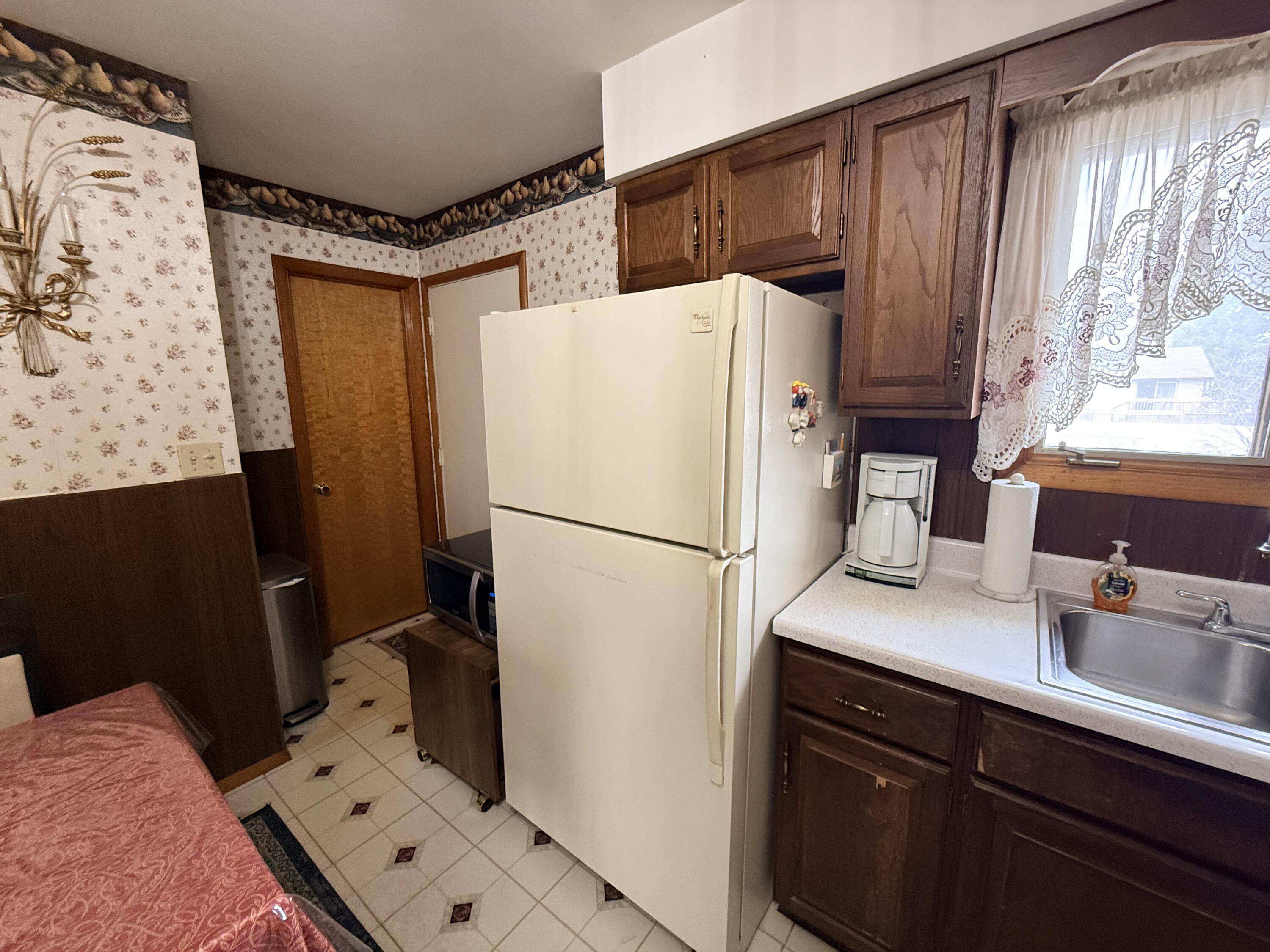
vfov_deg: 85.7
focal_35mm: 14
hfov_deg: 102.1
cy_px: 476
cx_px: 635
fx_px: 514
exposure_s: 1/60
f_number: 2.2
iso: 320
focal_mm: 2.22
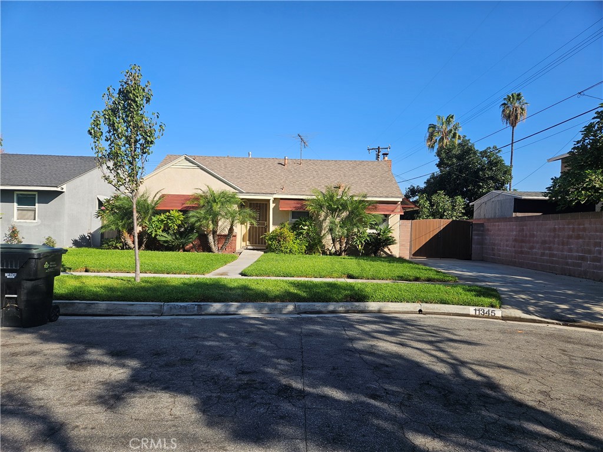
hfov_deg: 73.9
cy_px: 226
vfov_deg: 58.9
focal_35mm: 23
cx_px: 302
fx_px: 401
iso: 25
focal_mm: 5.4
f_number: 1.8
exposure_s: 1/1567
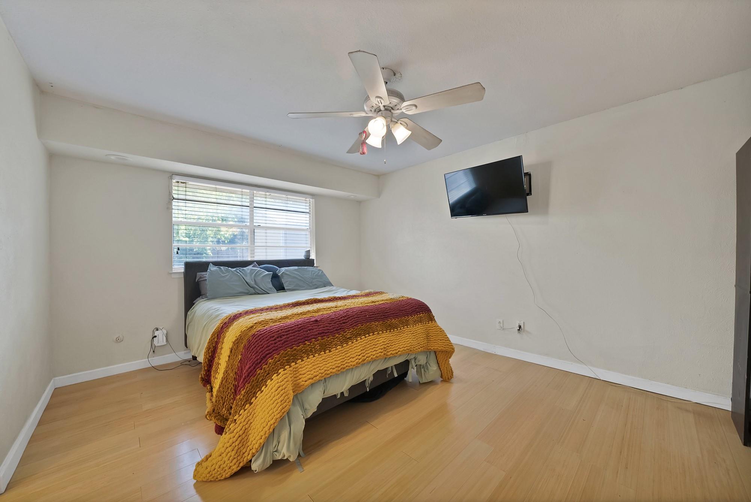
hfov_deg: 112.6
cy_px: 251
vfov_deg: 90.1
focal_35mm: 12
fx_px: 250
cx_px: 376
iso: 640
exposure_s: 1/4
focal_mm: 12
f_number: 9
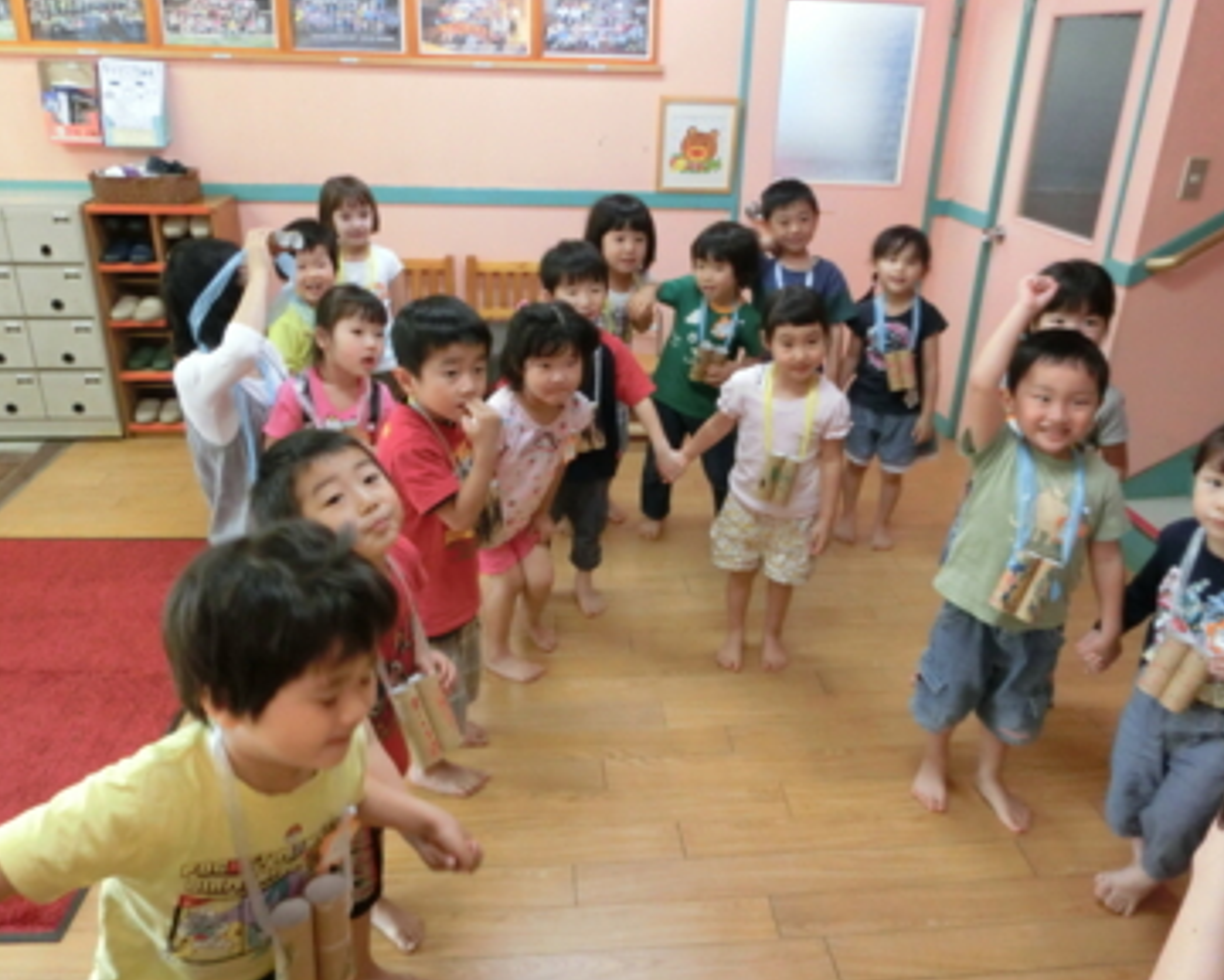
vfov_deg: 54.9
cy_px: 473
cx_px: 609
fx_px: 942
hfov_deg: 66.0
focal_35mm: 26
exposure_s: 1/80
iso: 800
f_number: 3
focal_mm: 4.24
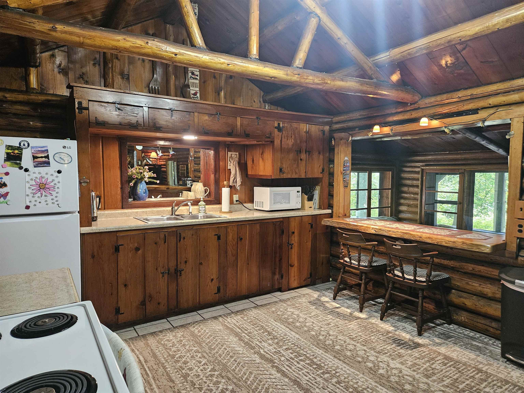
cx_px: 262
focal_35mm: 23
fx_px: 348
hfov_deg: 73.9
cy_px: 196
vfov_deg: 58.9
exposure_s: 1/120
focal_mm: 5.4
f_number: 1.8
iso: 640
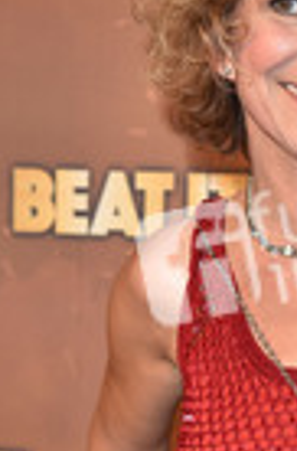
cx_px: 398
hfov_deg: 7.1
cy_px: 412
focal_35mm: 189
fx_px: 2357
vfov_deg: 10.9
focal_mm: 65
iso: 500
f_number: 5.6
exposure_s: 1/125
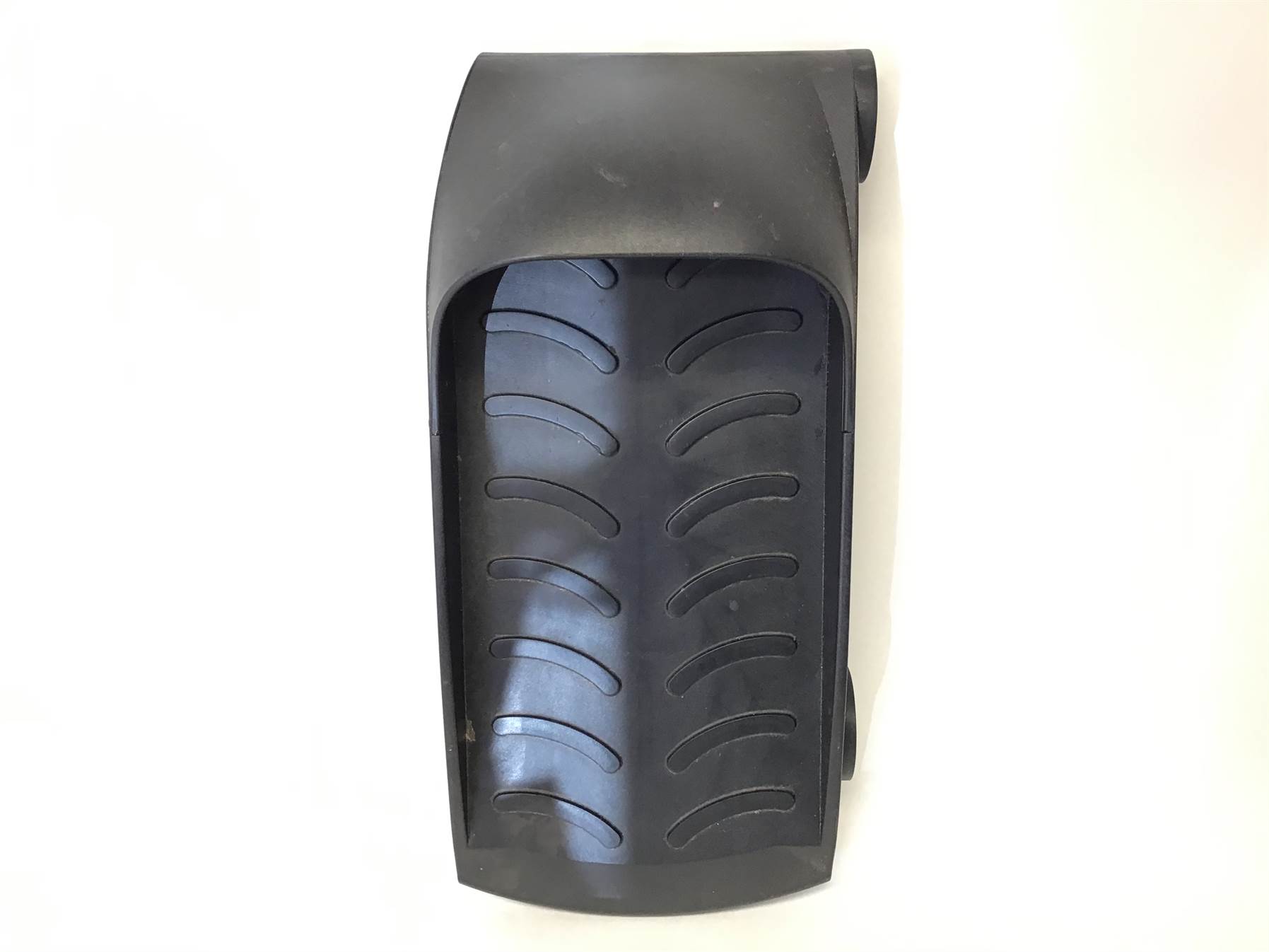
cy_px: 476
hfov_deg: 58.4
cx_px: 634
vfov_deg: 45.4
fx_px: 1136
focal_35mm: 31
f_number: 2.4
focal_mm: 3.3
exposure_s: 1/30
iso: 64
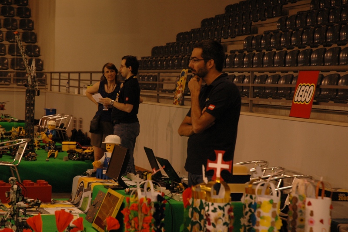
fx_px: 898
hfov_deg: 21.9
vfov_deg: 14.7
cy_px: 116
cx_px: 174
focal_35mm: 93
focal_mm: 62
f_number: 5.6
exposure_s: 1/60
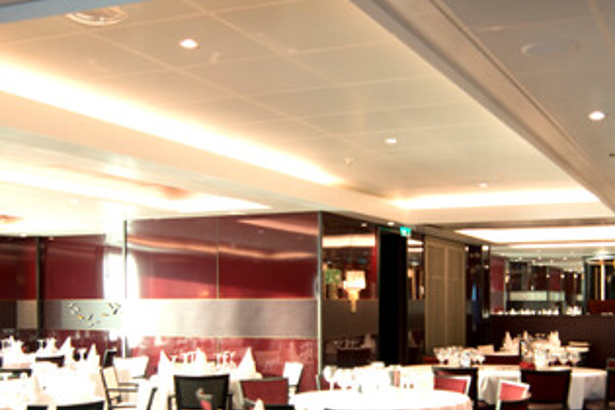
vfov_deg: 27.6
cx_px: 397
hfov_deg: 40.7
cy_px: 314
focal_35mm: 48
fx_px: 820
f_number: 2.8
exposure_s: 1/8
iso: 100
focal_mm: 14
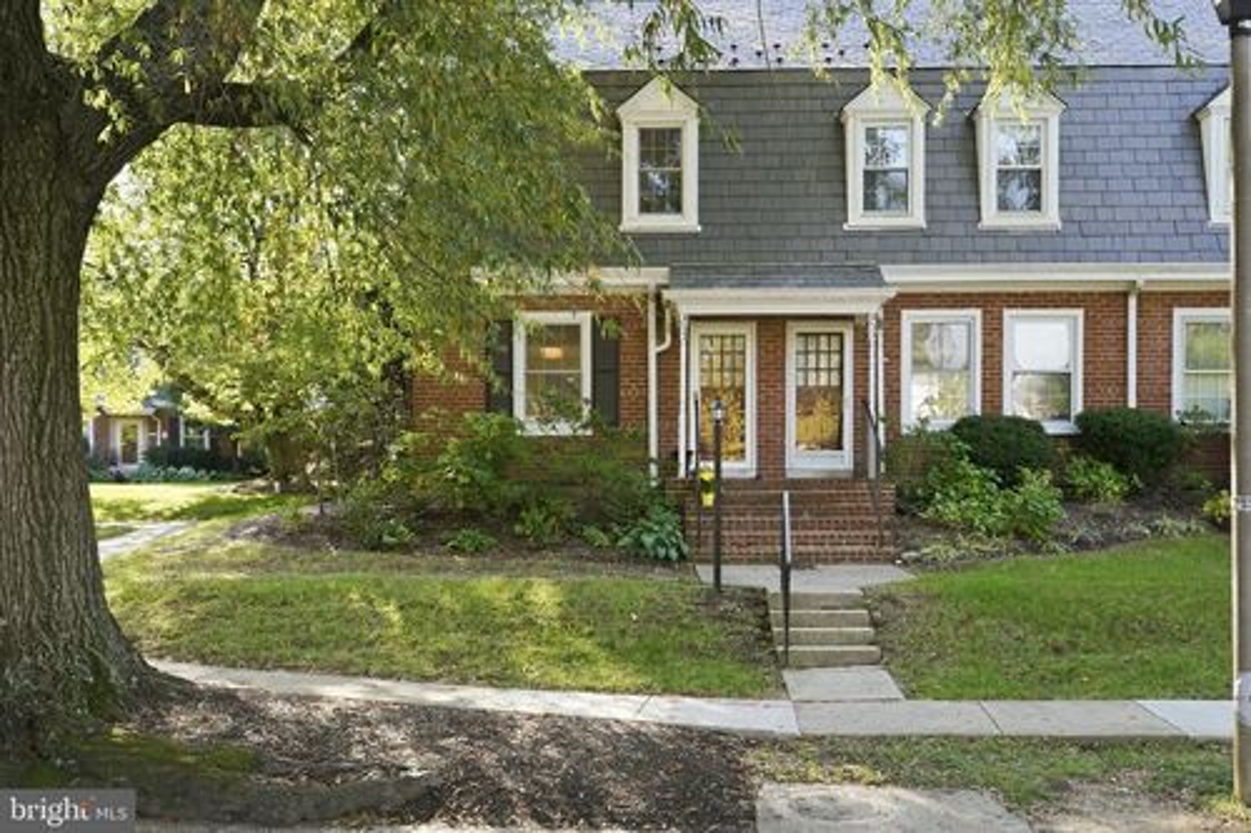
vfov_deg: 39.4
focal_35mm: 34
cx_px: 626
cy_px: 416
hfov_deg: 56.5
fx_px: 1164
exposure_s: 1/200
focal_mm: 33.5
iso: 1000
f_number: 6.3
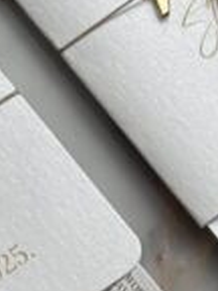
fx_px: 2418
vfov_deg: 6.7
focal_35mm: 288
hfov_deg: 5.1
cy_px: 536
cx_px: 230
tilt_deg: -74.2
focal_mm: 5.96
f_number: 1.6
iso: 32
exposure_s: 1/127
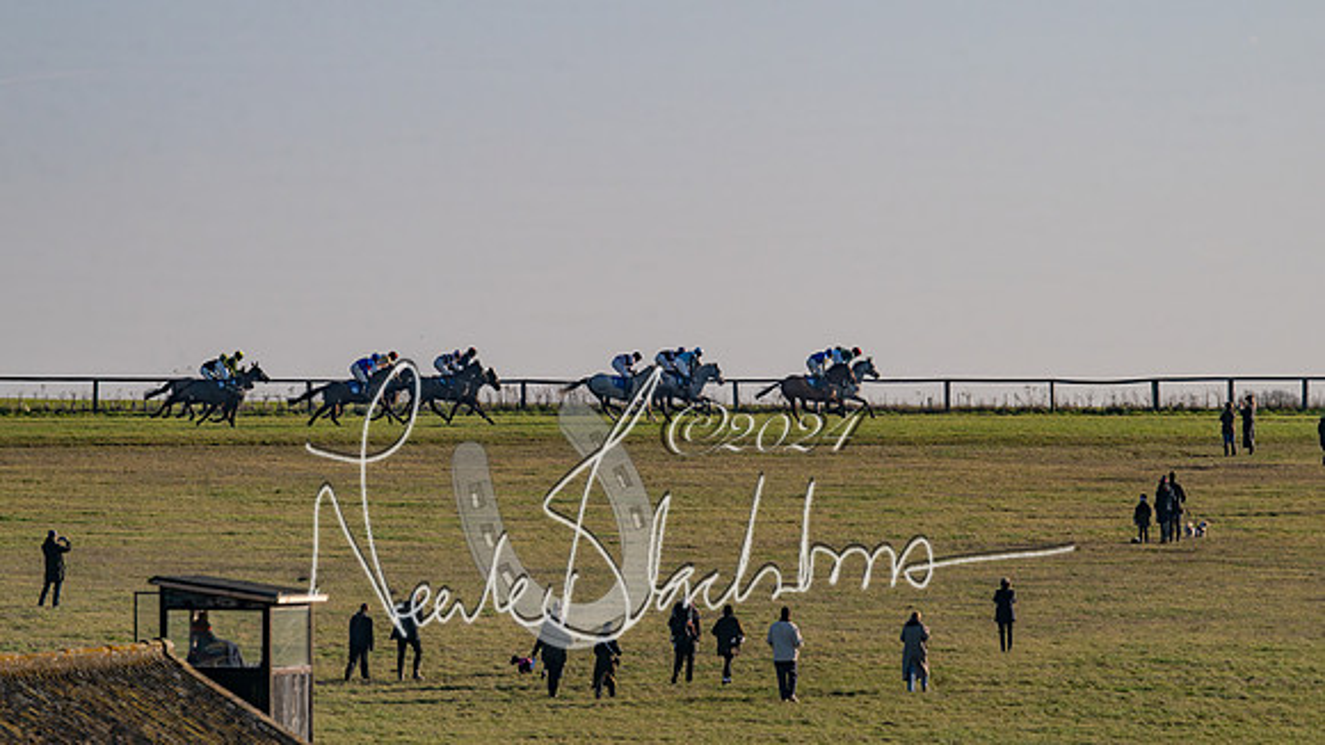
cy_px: 311
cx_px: 714
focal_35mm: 484
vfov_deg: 2.5
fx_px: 17003
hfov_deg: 4.5
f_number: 9
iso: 400
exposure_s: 1/4000
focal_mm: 400
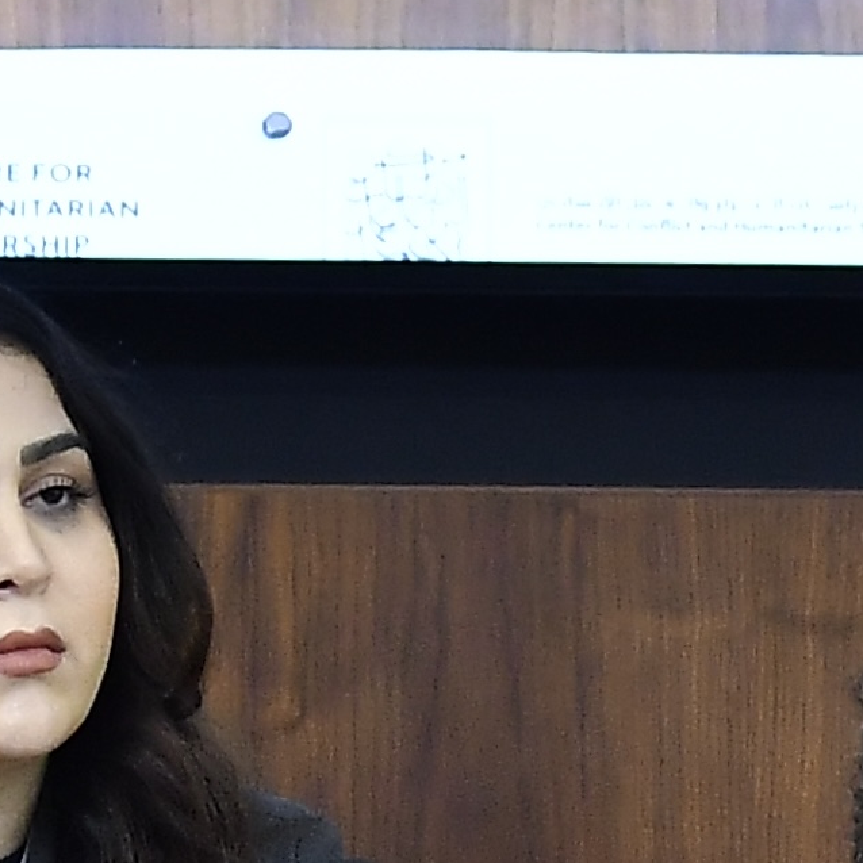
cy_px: 1159
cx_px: 2460
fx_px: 21267
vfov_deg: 2.3
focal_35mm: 754
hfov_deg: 2.3
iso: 1000
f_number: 2.8
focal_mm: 70
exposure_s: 1/200
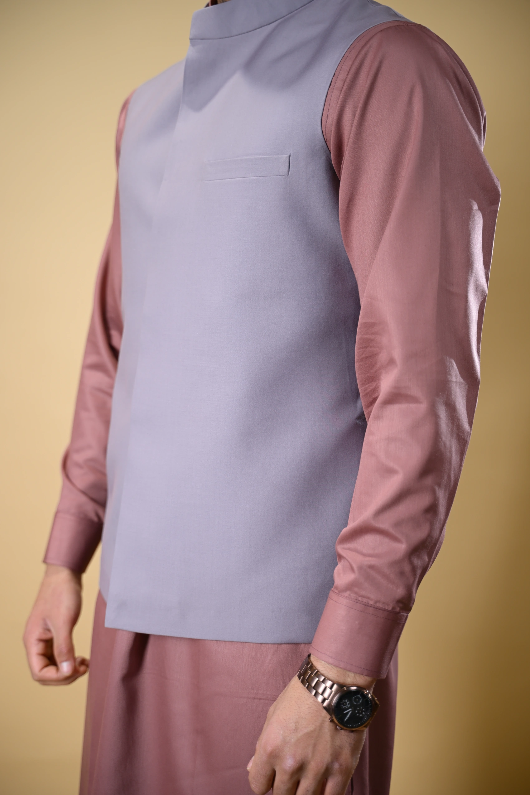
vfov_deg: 35.1
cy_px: 398
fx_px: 1259
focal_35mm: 57
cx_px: 265
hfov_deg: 23.8
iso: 200
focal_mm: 57
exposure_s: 1/125
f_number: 2.8
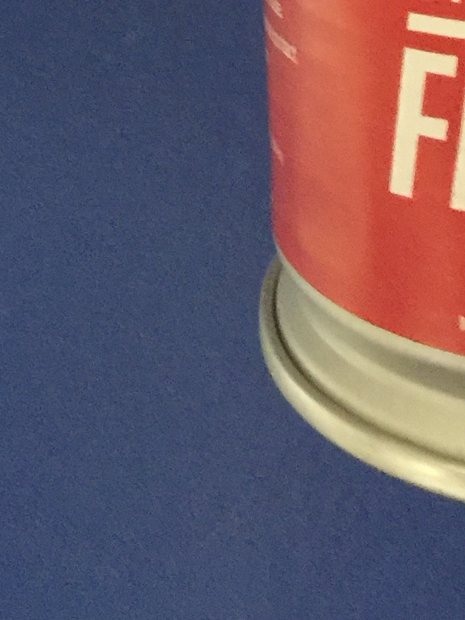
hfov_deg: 12.4
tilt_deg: -3.1
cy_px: -482
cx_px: 712
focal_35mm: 113
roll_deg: +1.6
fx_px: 2025
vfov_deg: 15.2
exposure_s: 1/4
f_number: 2.2
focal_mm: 4.15
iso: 80
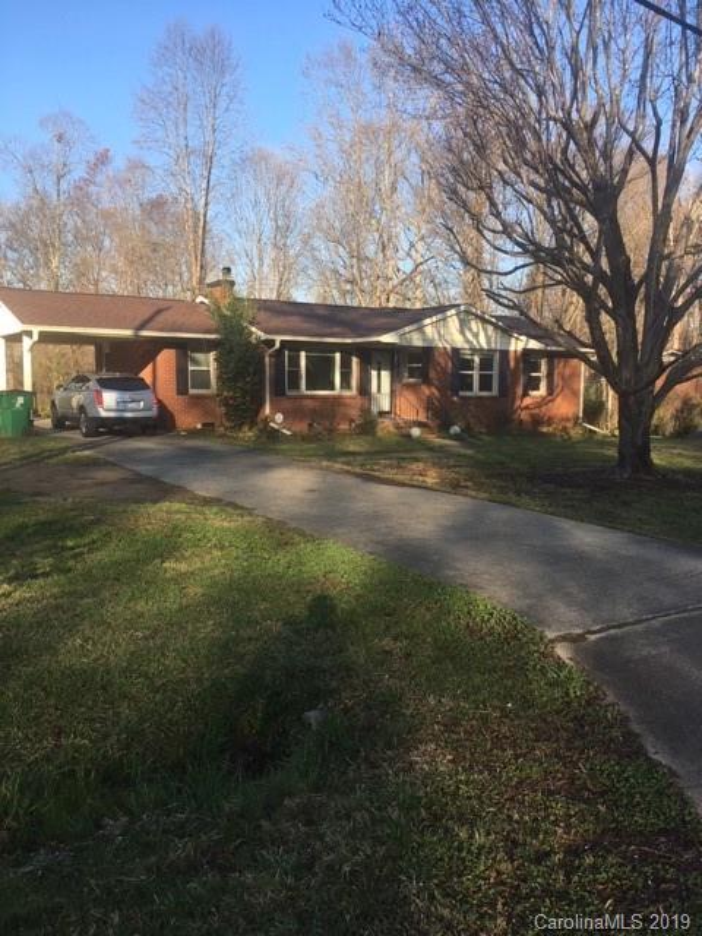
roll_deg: +0.5
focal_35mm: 29
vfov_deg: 61.7
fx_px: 784
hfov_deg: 48.2
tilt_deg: -5.7
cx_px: 351
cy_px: 468
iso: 25
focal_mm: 4.15
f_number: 2.2
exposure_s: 1/530
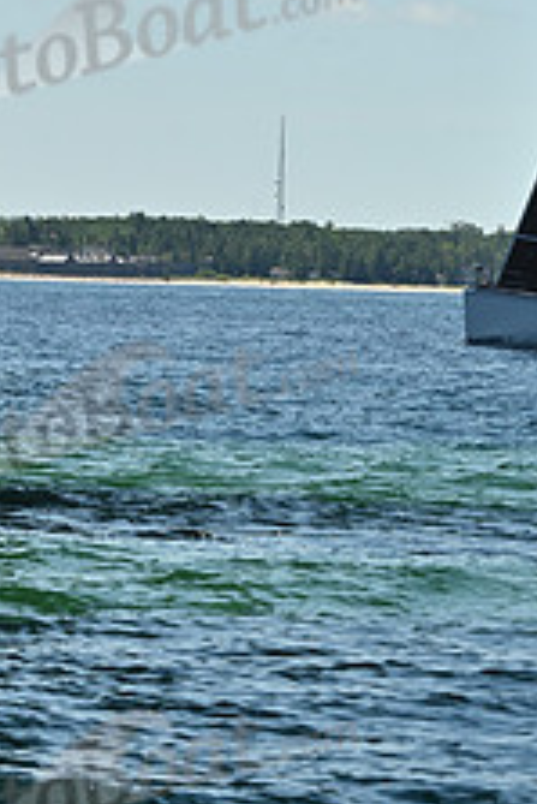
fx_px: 6501
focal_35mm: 291
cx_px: 546
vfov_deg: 7.1
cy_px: 180
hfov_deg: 4.7
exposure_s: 1/1000
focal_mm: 112
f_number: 10
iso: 320
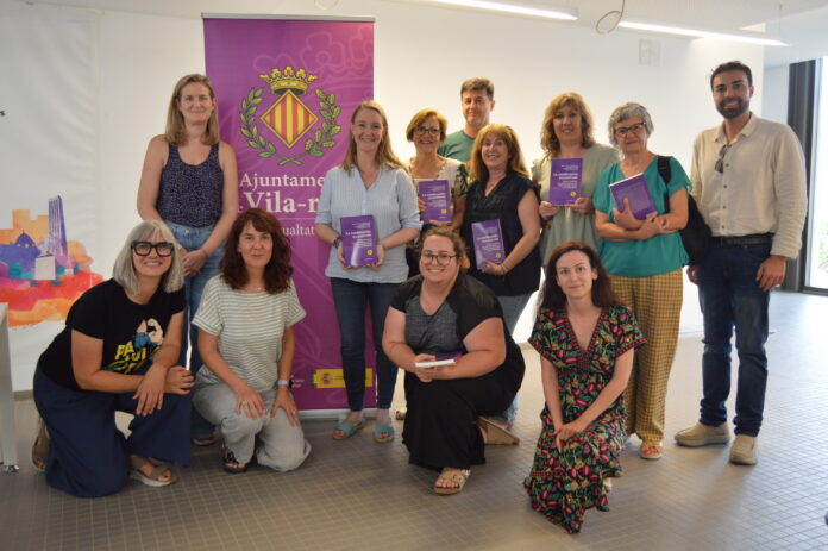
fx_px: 689
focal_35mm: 30
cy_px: 276
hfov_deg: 62.0
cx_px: 414
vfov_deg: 43.5
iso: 900
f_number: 3.5
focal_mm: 20
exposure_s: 1/60
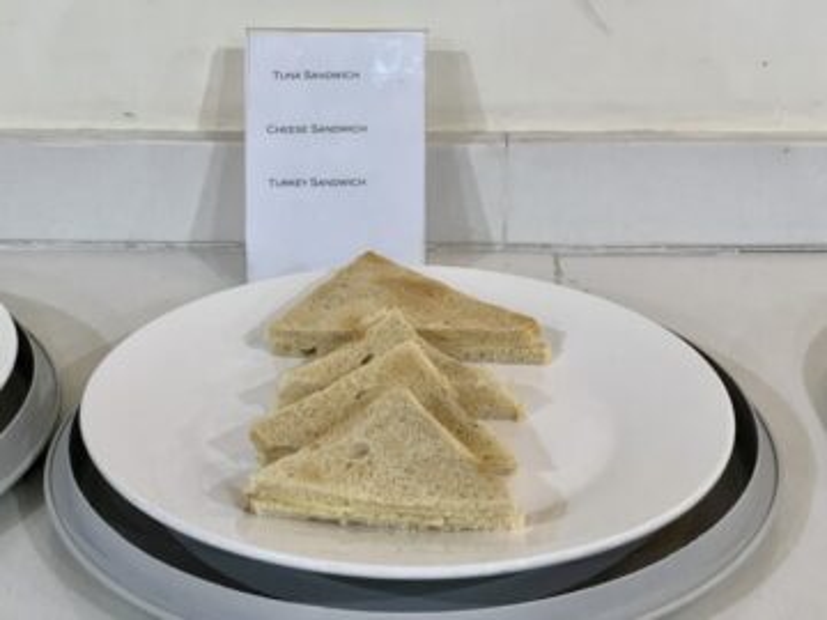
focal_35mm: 77
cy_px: 310
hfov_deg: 25.3
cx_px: 414
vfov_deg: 19.1
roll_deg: -0.1
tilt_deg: -26.0
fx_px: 1840
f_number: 2.8
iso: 500
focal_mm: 9
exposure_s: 1/50
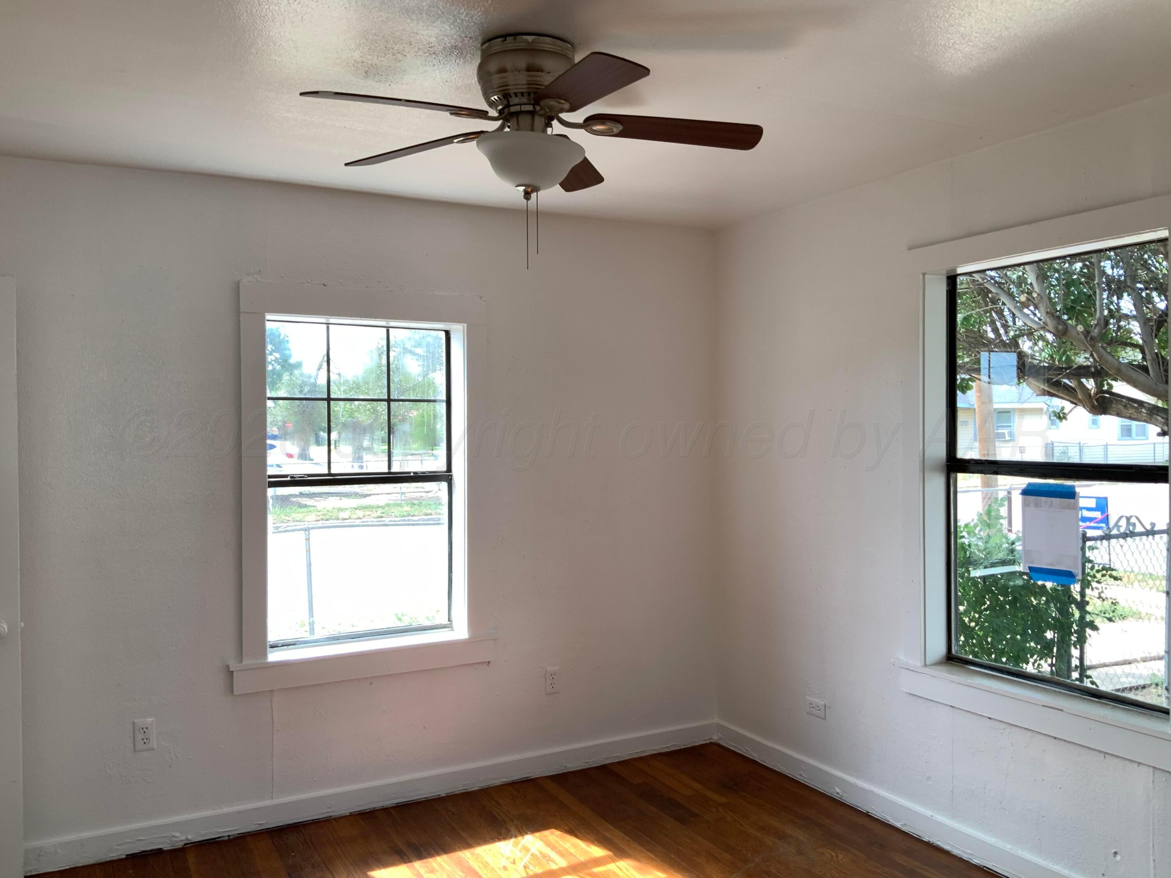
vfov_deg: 48.2
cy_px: 439
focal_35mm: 29
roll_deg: -0.5
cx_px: 586
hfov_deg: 61.7
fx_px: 981
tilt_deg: +0.0
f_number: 1.8
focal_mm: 3
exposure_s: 1/122
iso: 16
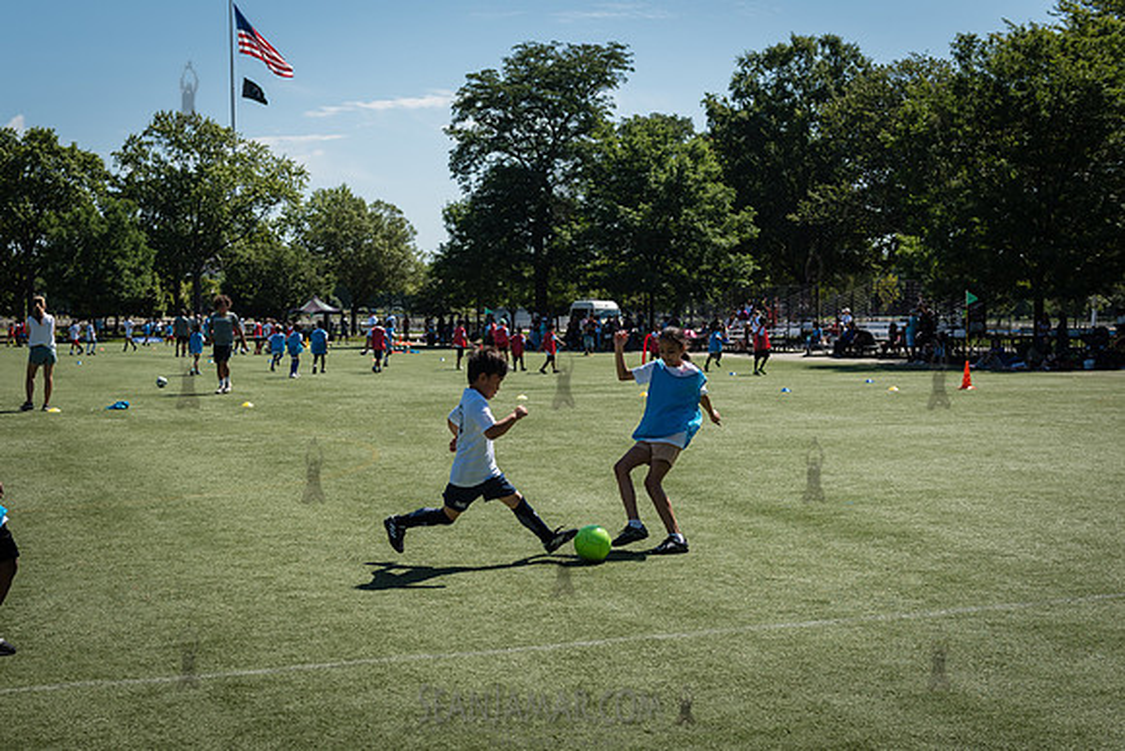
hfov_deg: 41.8
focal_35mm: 47
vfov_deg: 28.5
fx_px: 1472
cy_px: 465
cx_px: 497
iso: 200
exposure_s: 1/1600
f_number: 4
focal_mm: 38
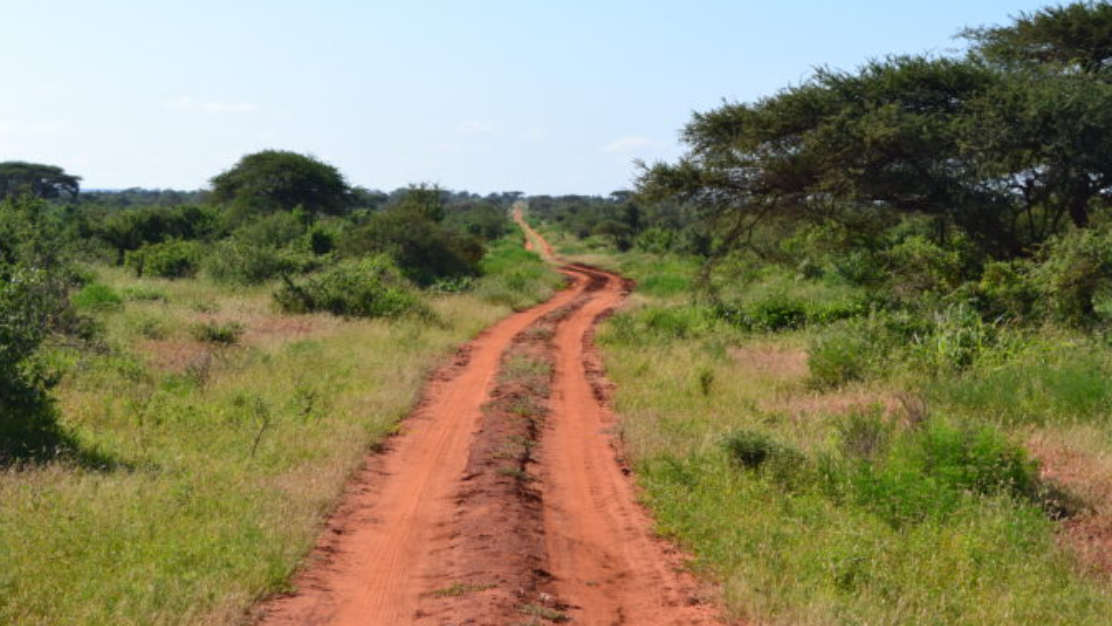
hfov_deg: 23.0
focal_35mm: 93
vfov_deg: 13.1
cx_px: 544
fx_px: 2729
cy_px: 313
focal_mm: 55
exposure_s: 1/500
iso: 400
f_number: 11
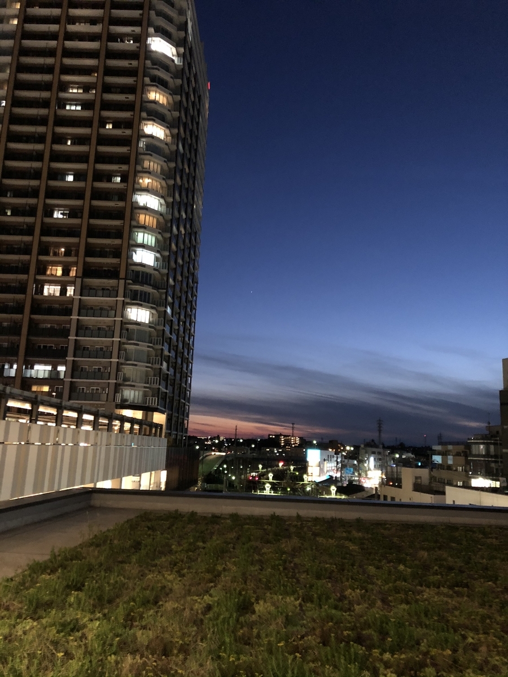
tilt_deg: +10.8
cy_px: 338
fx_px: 548
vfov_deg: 63.4
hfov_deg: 49.7
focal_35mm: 28
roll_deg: -2.3
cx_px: 254
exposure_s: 1/4
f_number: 1.8
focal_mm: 3.99
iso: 125
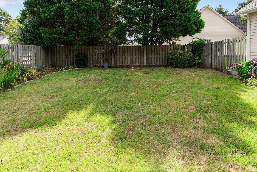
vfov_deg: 51.7
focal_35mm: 24
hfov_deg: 73.7
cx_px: 136
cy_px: 51
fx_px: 171
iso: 160
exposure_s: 1/320
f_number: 5
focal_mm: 17
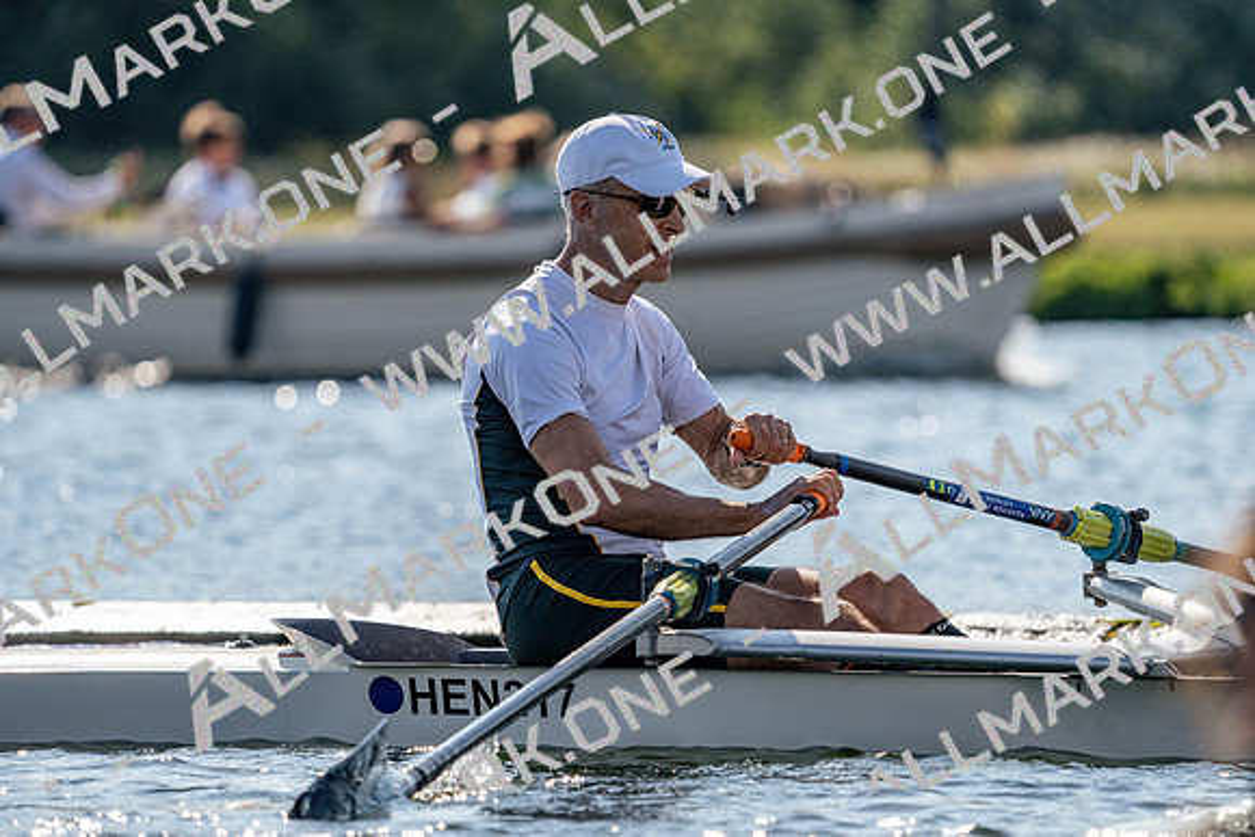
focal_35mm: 391
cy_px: 418
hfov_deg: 5.3
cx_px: 628
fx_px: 13633
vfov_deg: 3.5
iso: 200
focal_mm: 391
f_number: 6.3
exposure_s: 1/1600
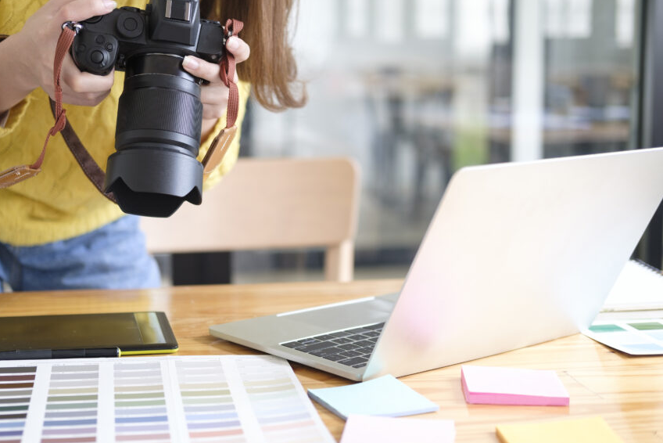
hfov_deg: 31.3
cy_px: 196
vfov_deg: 21.2
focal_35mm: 64
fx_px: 1179
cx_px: 263
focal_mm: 35
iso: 200
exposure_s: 1/125
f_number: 2
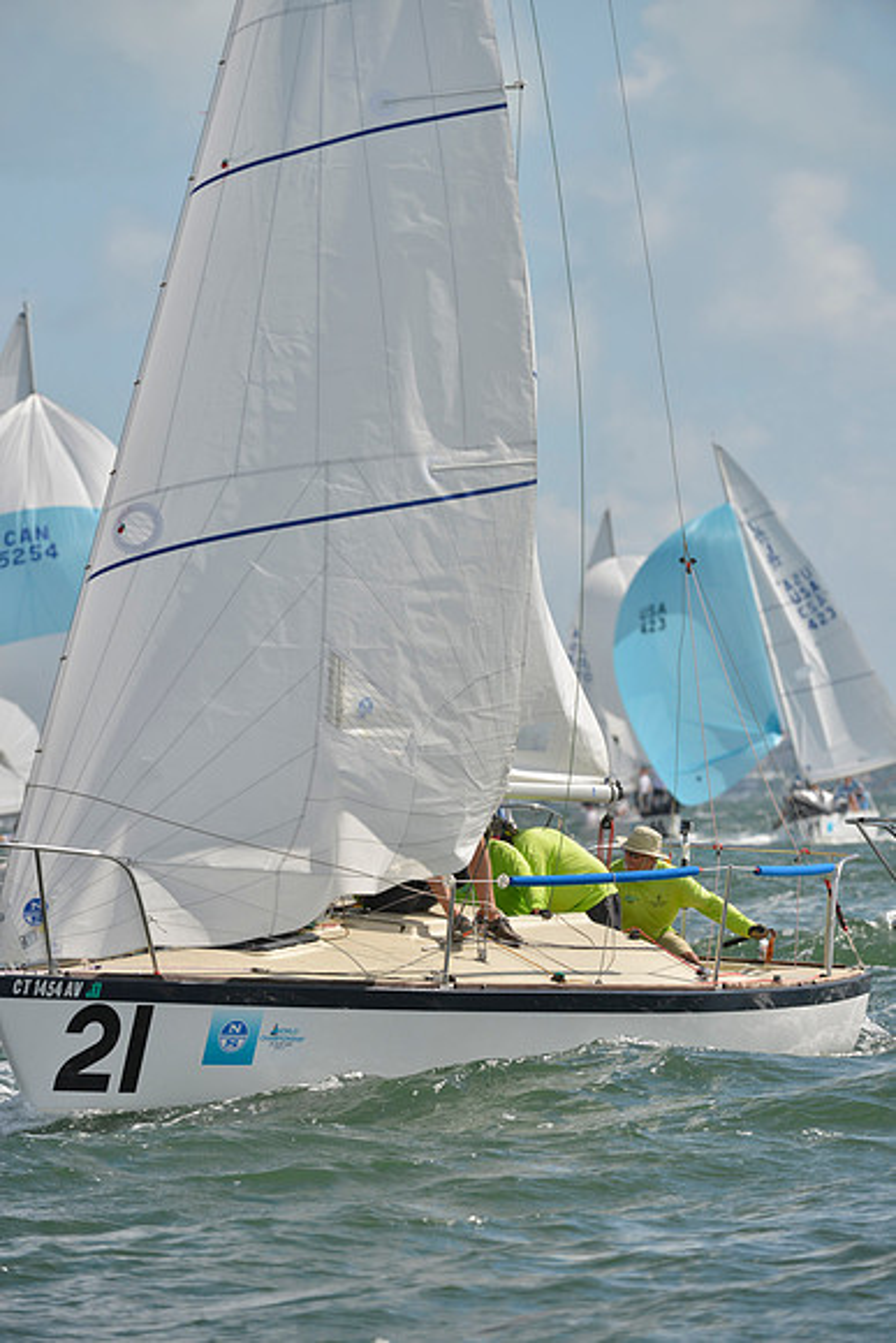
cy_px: 672
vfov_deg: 7.4
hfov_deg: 4.9
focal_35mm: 280
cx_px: 448
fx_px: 10446
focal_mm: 280
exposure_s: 1/1000
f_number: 8
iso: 200
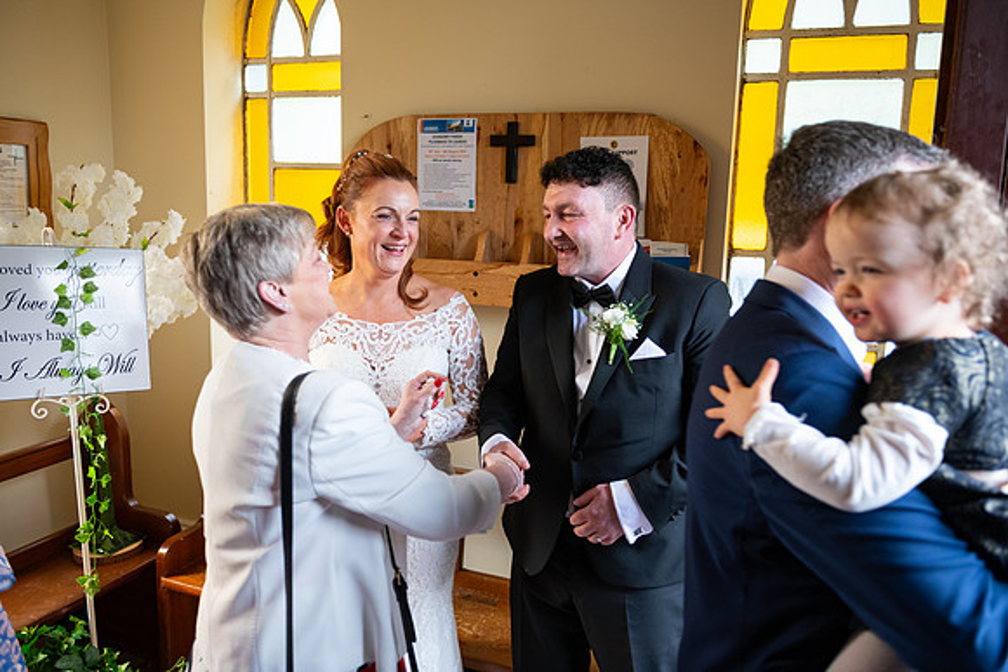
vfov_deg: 46.4
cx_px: 504
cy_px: 336
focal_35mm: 28
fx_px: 784
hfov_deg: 65.5
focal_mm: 28
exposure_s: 1/160
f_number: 3.5
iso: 800
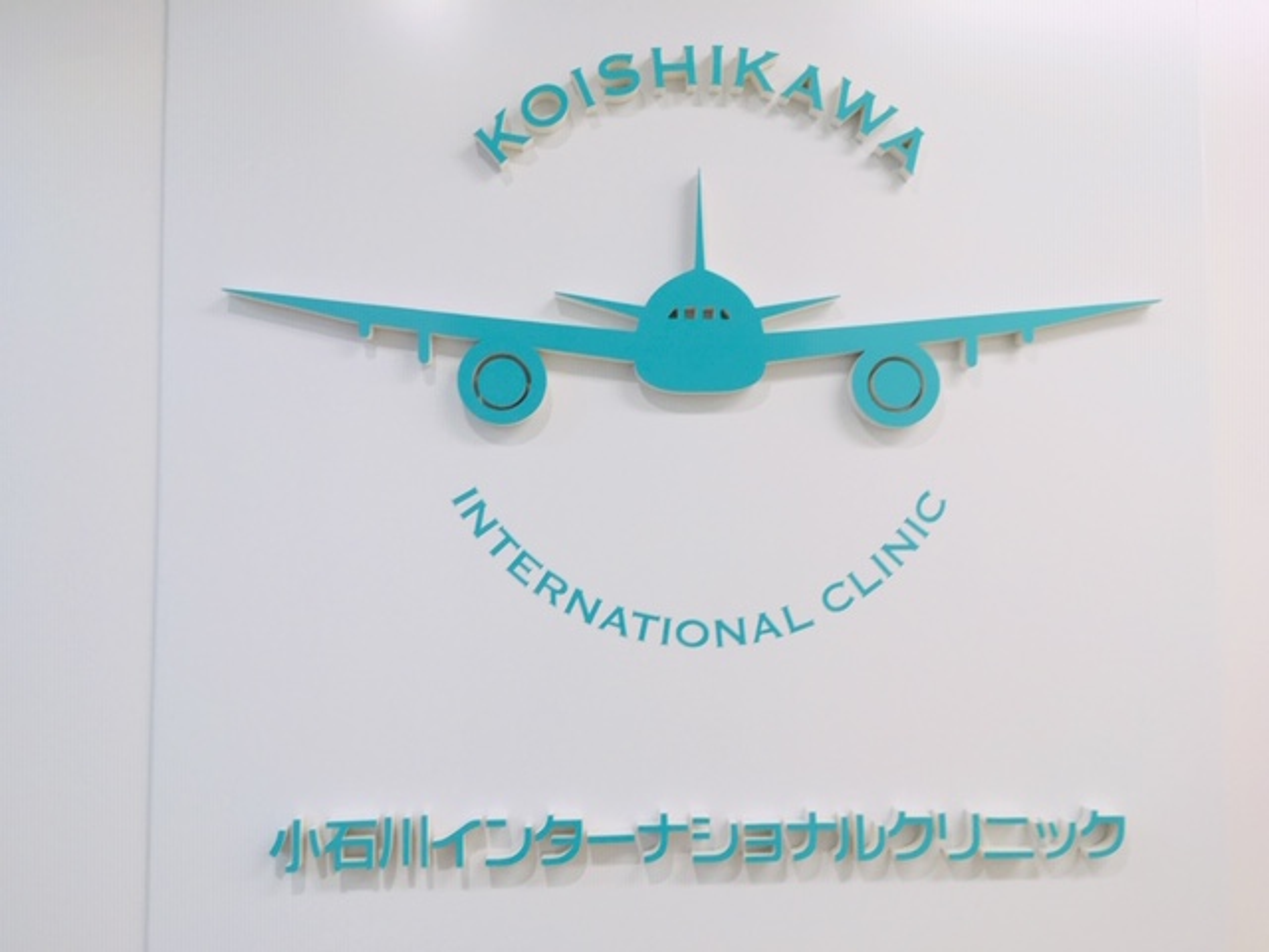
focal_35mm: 29
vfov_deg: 48.2
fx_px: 1063
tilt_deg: +4.2
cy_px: 476
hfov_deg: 61.7
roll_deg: -0.4
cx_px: 634
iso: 25
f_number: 2.2
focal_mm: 4.15
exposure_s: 1/50
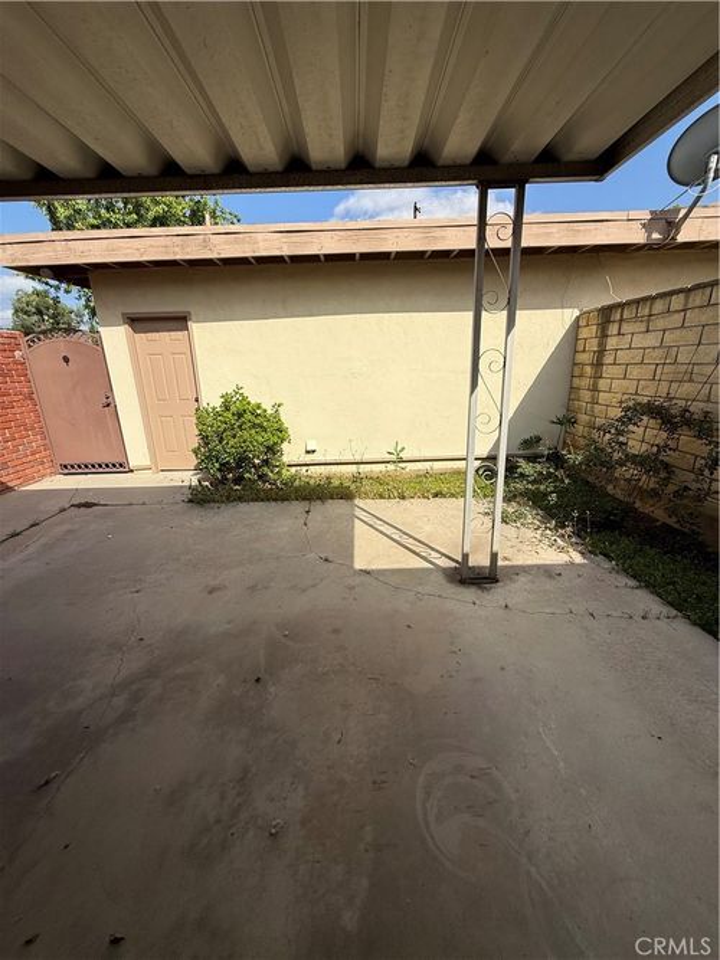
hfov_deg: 85.7
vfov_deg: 102.1
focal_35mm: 14
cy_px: 480
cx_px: 360
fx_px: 388
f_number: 2.2
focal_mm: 2.22
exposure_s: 1/3891
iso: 50
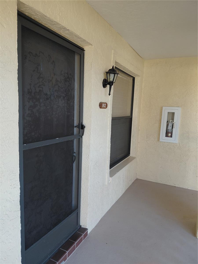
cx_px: 99
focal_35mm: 25
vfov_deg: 69.4
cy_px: 132
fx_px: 191
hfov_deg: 54.9
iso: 50
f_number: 1.8
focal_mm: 4.69
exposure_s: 1/120
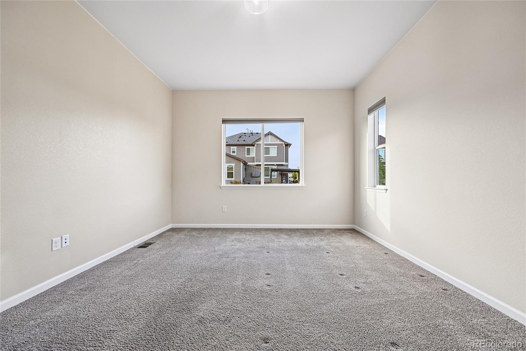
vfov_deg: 81.2
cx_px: 263
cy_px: 176
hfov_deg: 104.3
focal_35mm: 14
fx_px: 205
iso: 100
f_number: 8
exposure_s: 1/15
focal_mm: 14
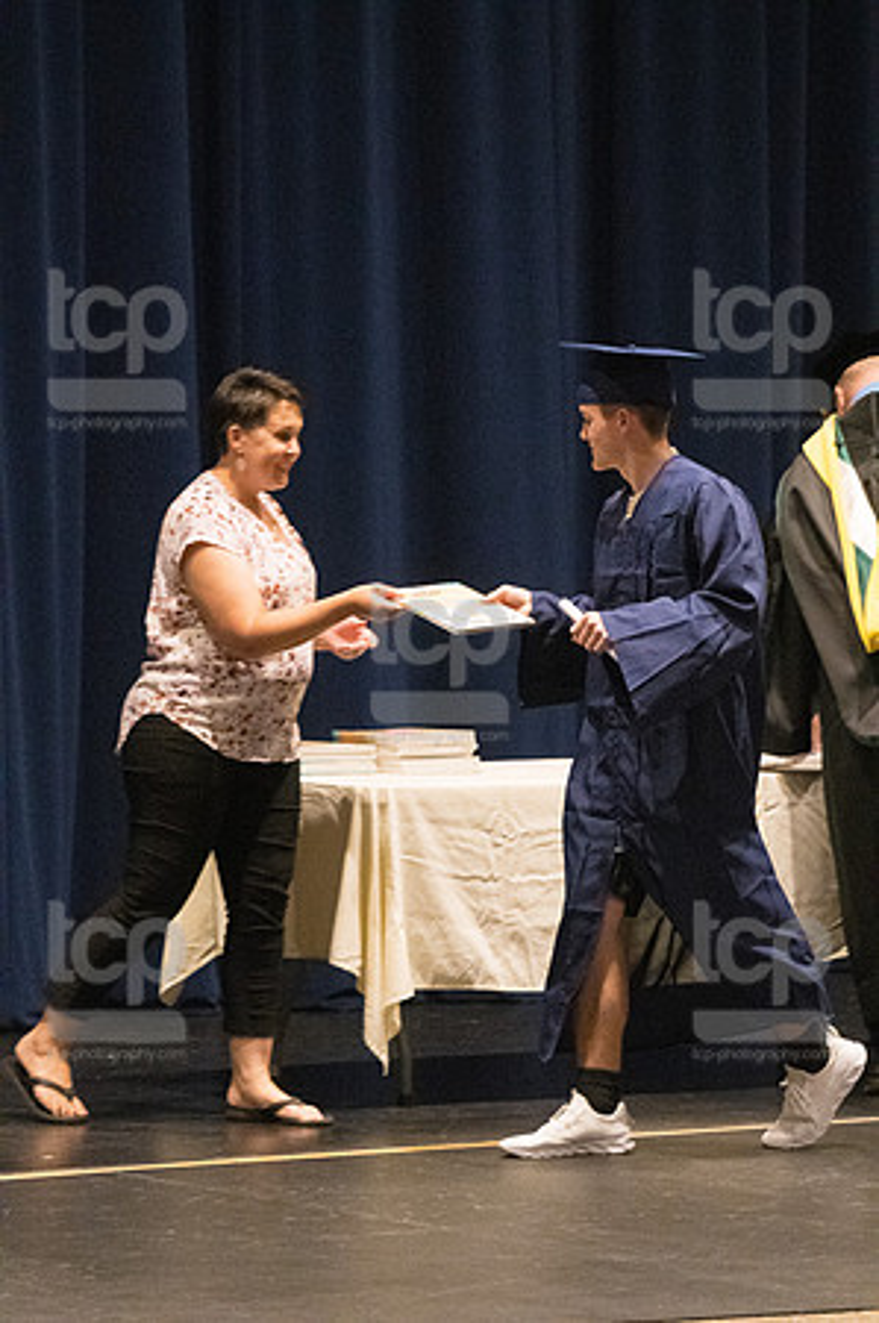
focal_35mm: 202
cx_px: 440
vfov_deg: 10.2
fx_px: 7415
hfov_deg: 6.8
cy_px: 662
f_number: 4.5
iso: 8000
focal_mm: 135
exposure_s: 1/250
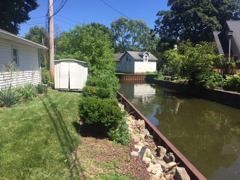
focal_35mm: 29
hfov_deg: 61.7
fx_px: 201
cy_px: 90
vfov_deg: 48.2
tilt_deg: -5.8
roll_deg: -0.5
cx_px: 120
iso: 32
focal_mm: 4.15
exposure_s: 1/1464
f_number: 2.2
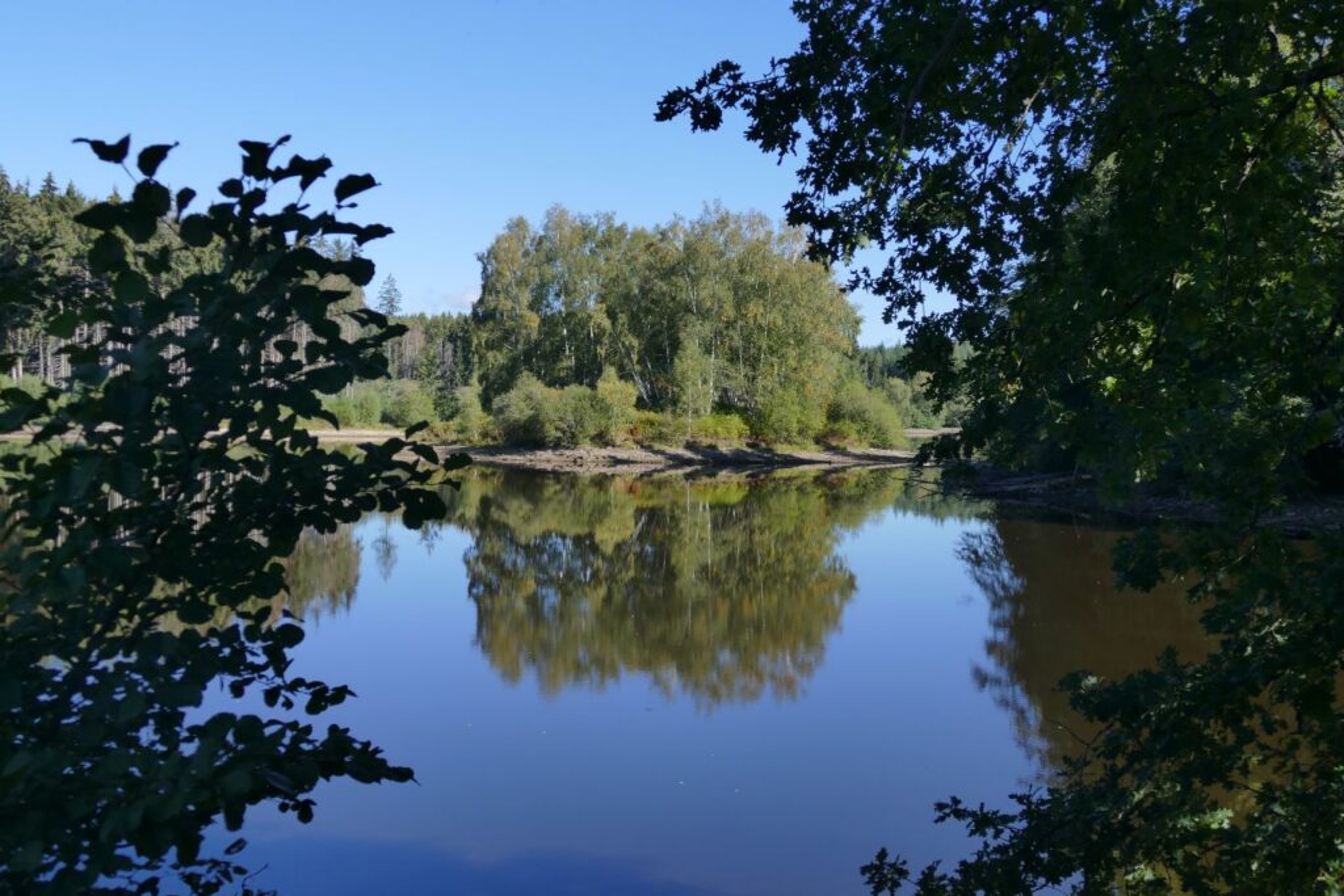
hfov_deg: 44.5
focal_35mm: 44
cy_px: 448
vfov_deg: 30.5
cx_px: 672
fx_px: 1643
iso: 125
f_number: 3.2
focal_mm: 16
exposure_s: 1/1300
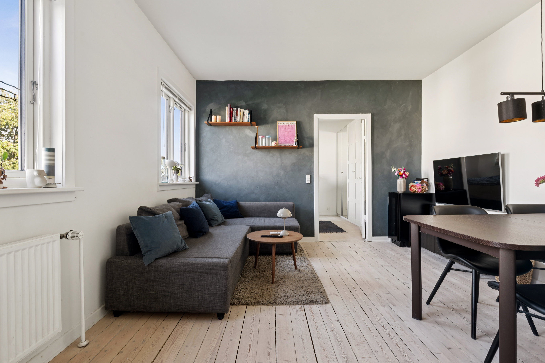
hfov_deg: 93.3
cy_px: 182
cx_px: 272
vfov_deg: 70.4
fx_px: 257
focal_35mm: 17
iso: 160
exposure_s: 1/5
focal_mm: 17
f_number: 9
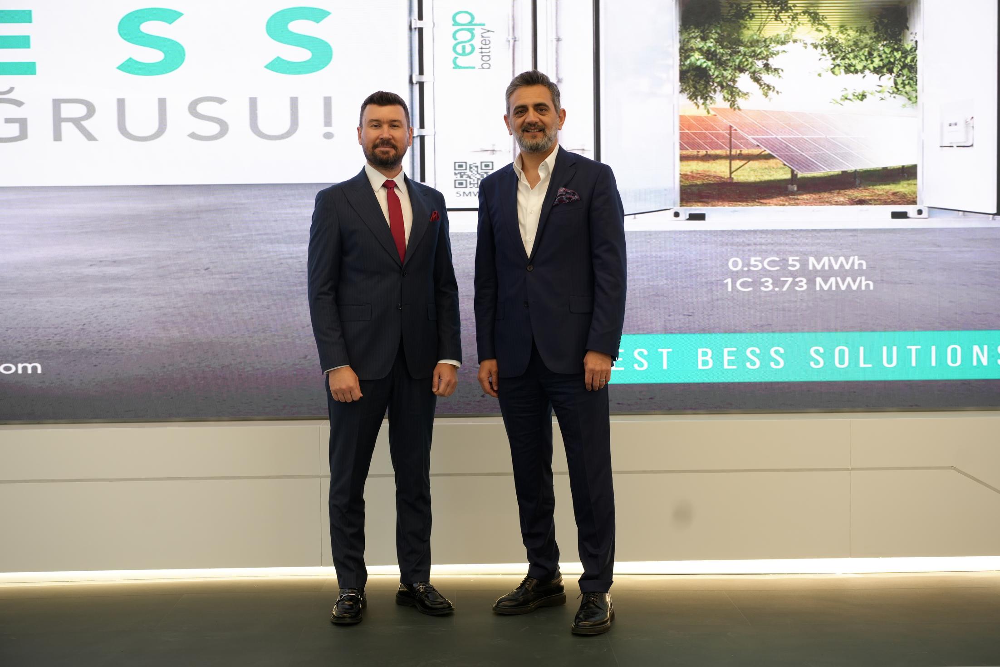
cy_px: 334
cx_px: 500
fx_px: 1305
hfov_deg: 41.9
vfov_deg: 28.6
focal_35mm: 47
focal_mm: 47
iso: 500
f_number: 4
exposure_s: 1/100
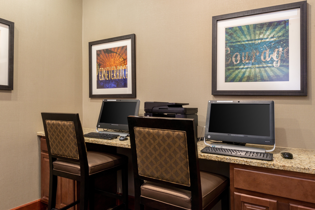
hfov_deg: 73.7
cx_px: 158
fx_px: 210
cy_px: 105
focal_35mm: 24
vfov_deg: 53.2
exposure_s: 1/2
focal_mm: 24
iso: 400
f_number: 9.5
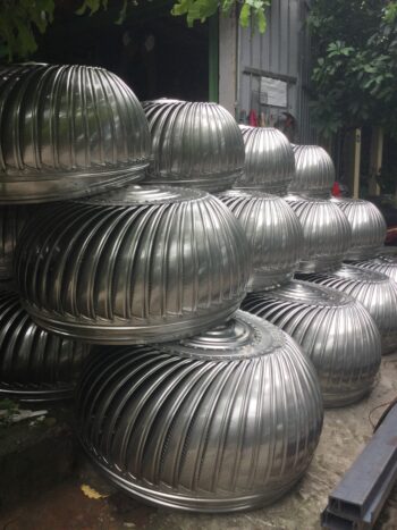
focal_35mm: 31
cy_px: 265
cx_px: 198
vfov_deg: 58.4
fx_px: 474
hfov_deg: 45.4
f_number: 2.4
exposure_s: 1/379
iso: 25
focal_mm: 3.3
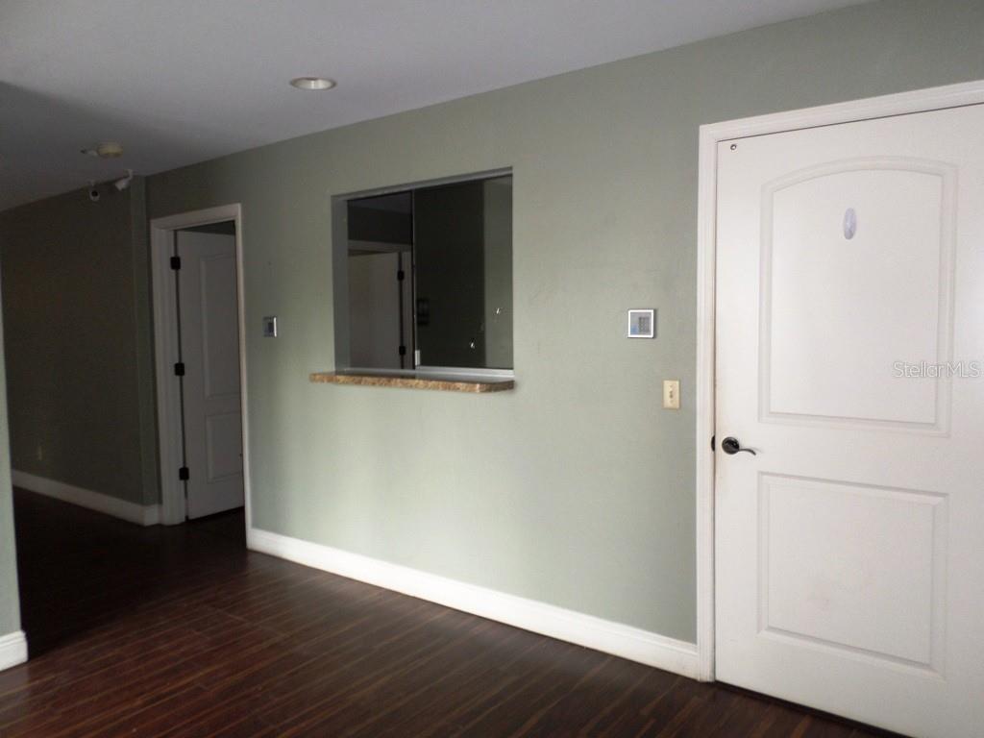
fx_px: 711
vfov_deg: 54.9
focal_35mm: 25
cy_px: 369
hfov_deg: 69.4
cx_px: 492
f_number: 2.5
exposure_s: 1/30
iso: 120
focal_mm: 4.5
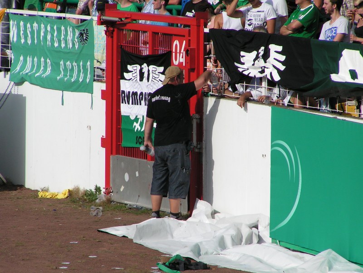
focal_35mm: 380
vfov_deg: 3.9
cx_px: 182
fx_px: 3985
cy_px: 136
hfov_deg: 5.2
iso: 50
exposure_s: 1/1000
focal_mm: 58
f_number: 5.6
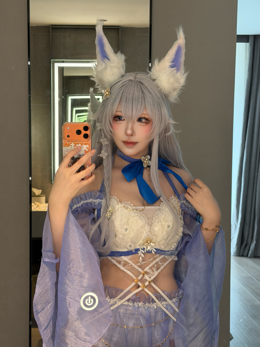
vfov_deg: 67.3
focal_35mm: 26
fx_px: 260
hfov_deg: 53.1
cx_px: 130
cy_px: 174
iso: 125
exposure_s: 1/60
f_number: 1.5
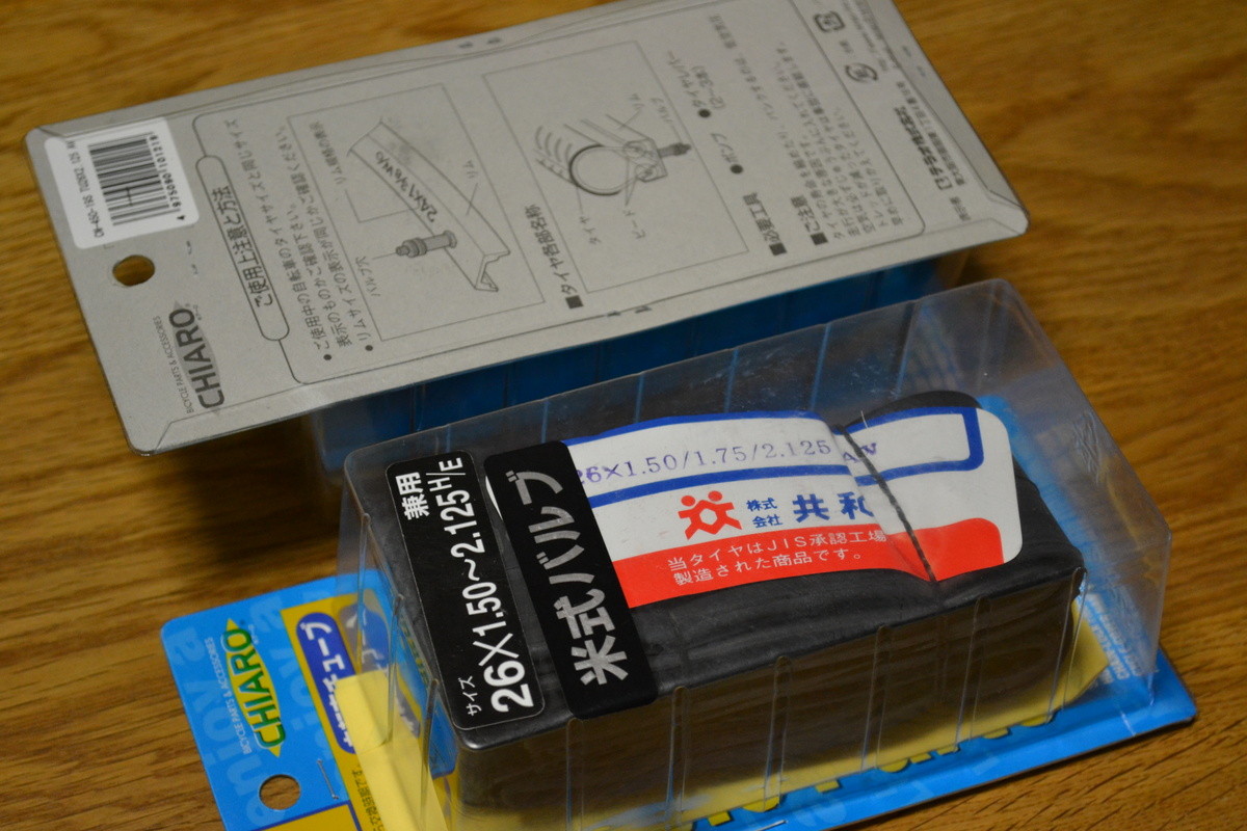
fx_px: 2857
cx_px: 624
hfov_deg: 24.6
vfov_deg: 16.6
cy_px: 416
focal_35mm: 82
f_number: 5.6
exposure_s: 1/60
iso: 1250
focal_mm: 55
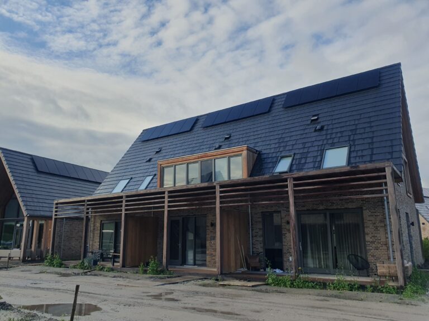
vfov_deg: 53.1
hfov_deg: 67.3
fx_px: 322
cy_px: 160
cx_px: 214
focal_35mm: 26
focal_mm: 4.32
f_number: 2.4
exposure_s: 1/1076
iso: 50
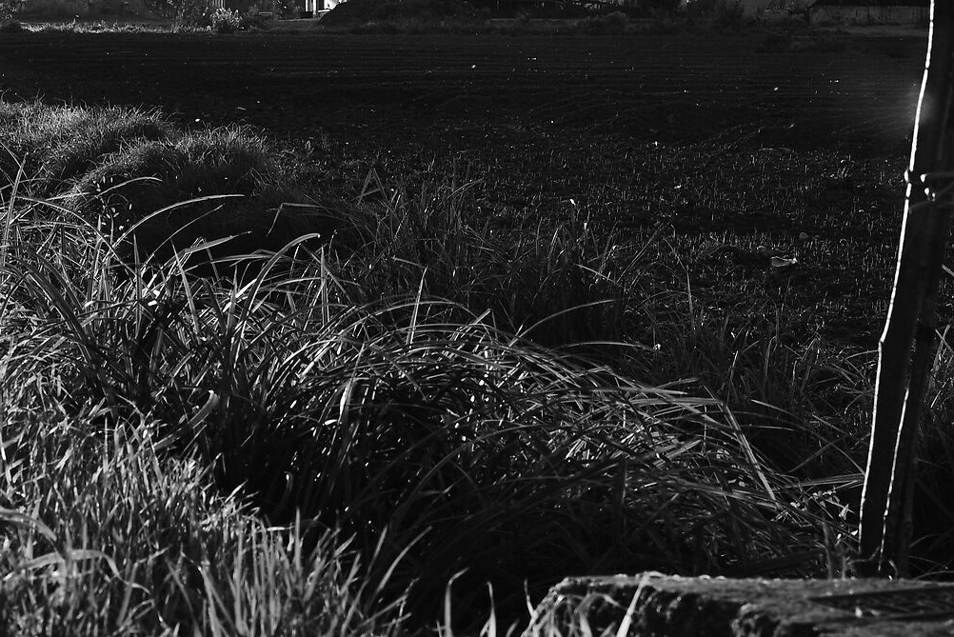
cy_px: -33
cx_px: 308
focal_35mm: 103
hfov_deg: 19.7
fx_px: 2731
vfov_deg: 13.1
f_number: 13
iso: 160
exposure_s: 1/50
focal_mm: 43
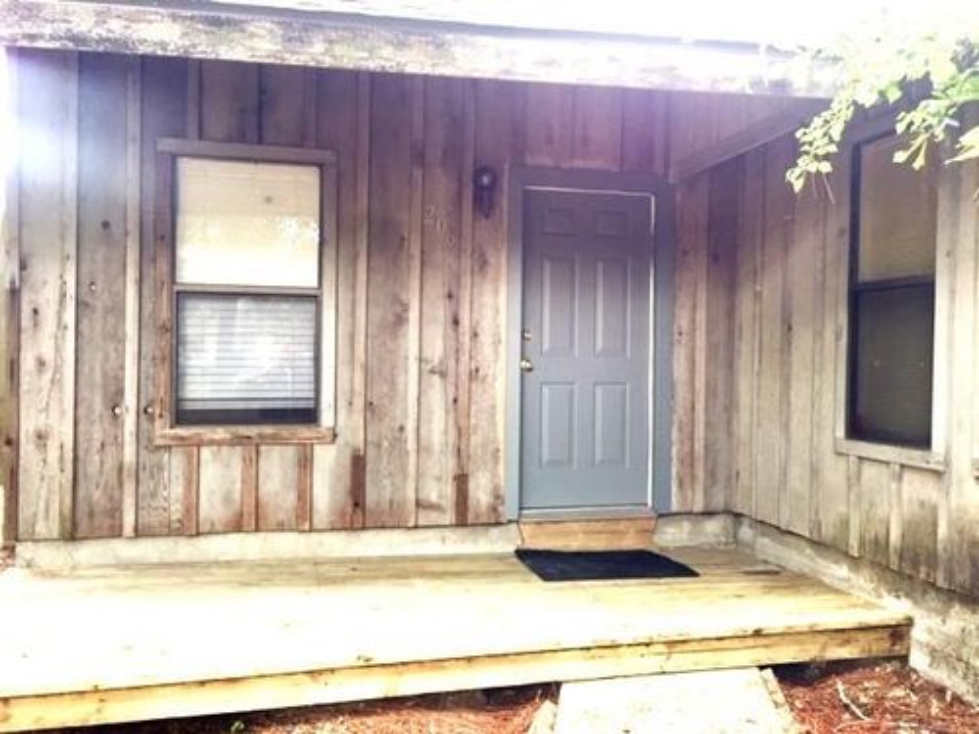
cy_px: 367
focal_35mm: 29
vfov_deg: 48.2
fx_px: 820
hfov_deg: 61.7
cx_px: 490
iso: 32
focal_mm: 4.15
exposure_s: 1/40
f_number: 2.2
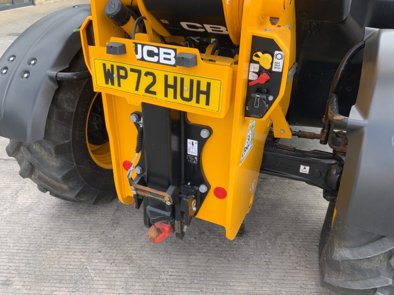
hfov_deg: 61.7
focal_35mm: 29
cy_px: 148
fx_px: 330
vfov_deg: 48.2
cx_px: 197
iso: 16
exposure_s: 1/340
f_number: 1.8
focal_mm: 3
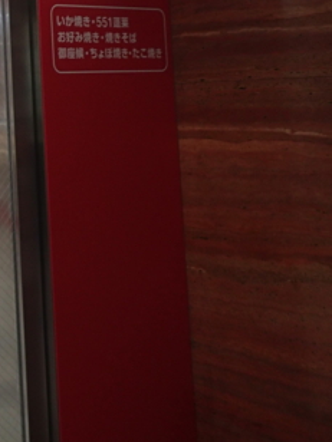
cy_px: 63
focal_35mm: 65
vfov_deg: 28.9
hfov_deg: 19.8
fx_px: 831
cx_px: -154
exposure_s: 1/80
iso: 100
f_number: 2
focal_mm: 4.5
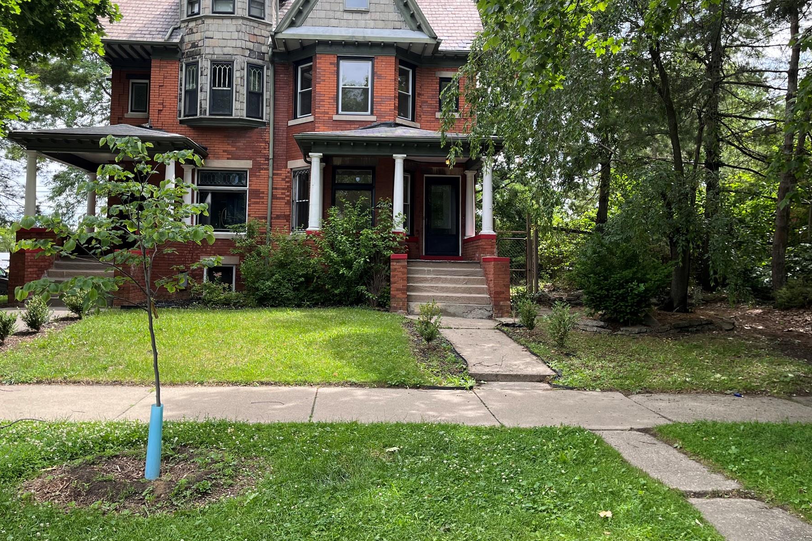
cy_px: 225
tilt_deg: +3.5
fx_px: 699
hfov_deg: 60.2
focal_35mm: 31
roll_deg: -2.2
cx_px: 376
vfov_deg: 42.2
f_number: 1.6
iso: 50
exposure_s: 1/676
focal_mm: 5.1
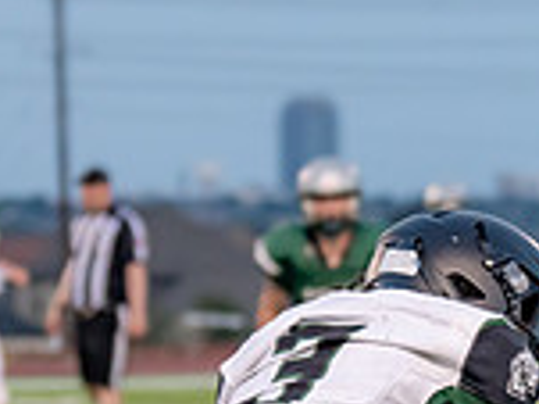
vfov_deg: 4.7
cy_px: 651
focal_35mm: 311
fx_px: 4839
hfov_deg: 6.4
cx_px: 494
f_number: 2.8
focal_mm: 70
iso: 1000
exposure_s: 1/1000
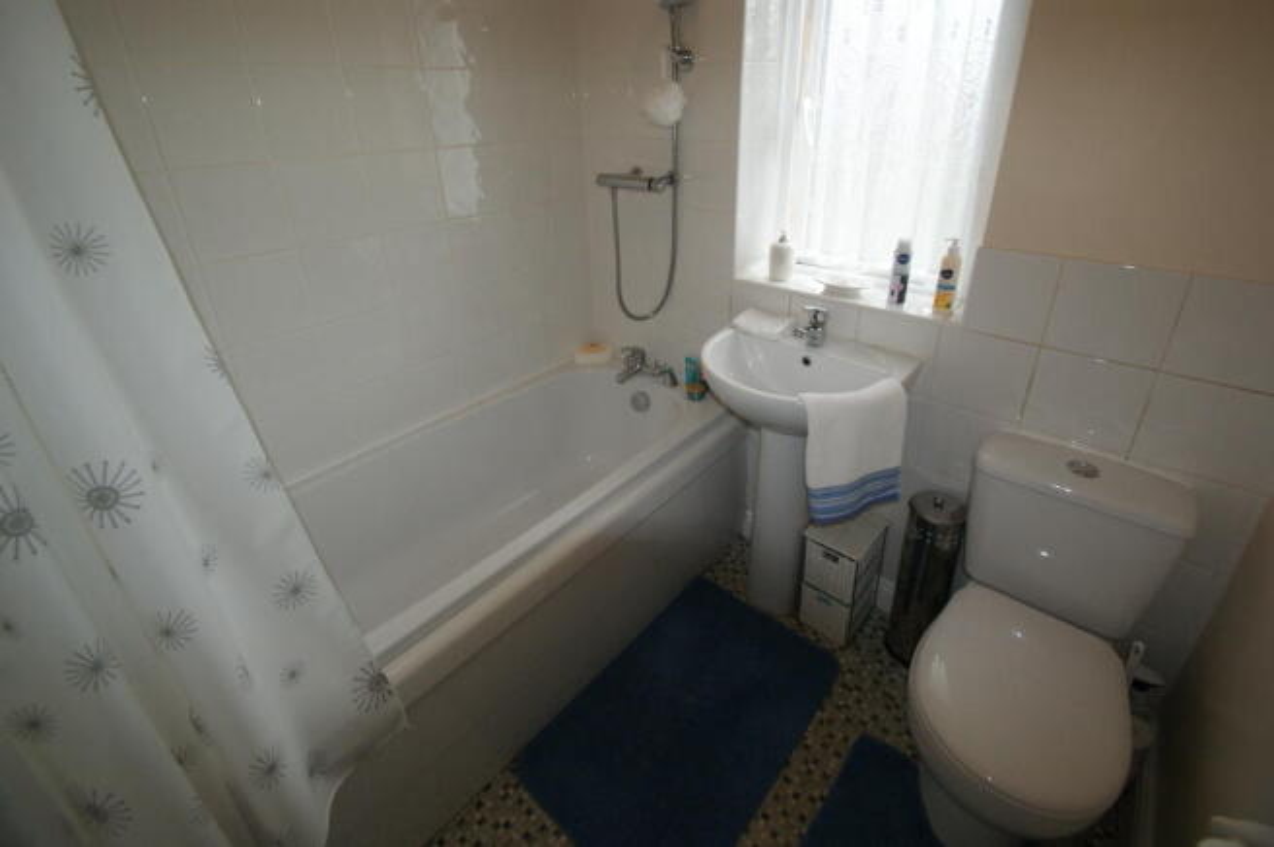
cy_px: 424
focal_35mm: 15
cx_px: 637
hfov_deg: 100.4
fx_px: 530
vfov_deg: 77.2
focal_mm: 10
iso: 400
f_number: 5.6
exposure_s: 1/80
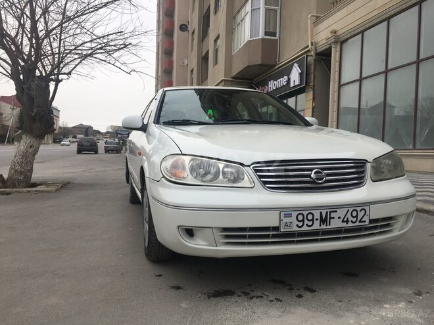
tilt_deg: -1.3
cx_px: 217
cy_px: 162
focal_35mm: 29
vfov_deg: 48.2
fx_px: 364
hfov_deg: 61.7
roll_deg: -1.5
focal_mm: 4.15
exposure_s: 1/262
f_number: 2.2
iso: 25
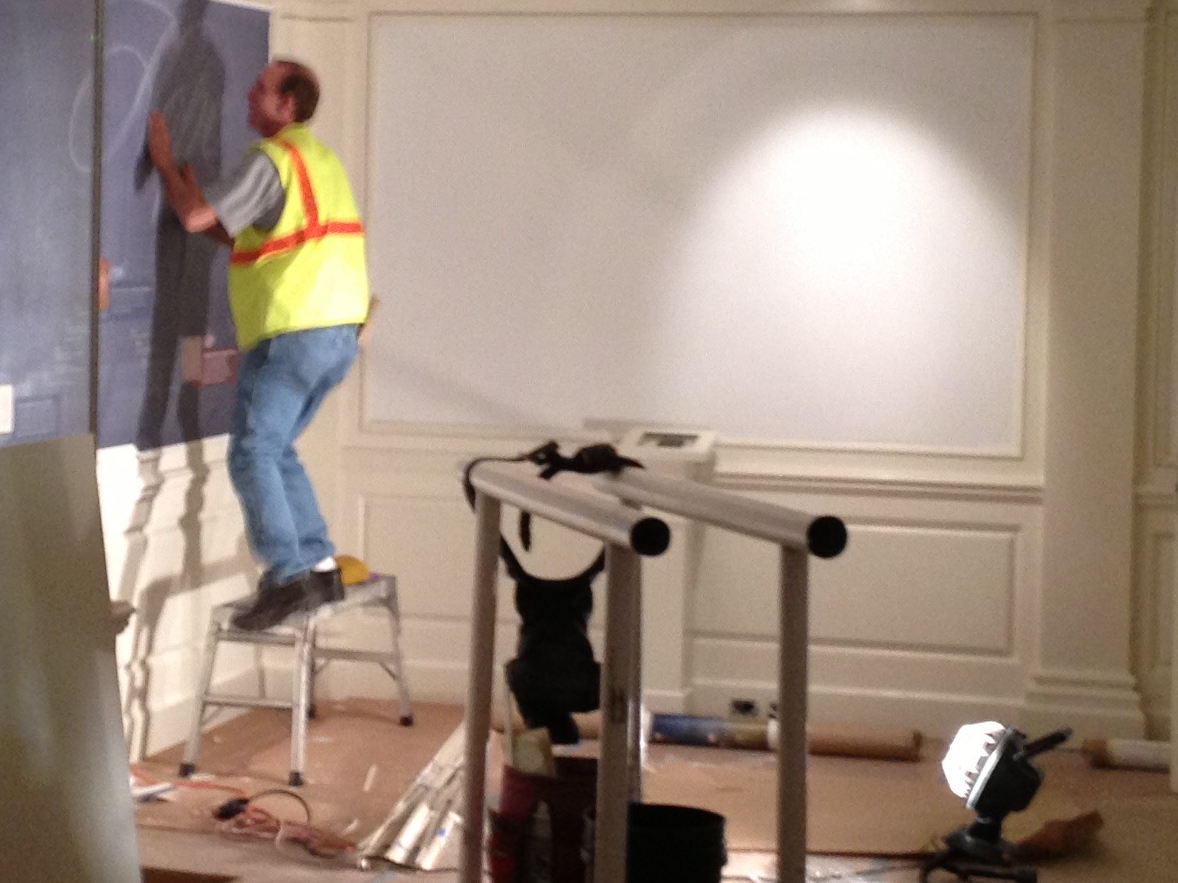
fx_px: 3300
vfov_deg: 15.2
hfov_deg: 20.2
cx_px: 451
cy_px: 315
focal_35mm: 97
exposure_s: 1/20
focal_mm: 4.28
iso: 125
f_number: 2.4
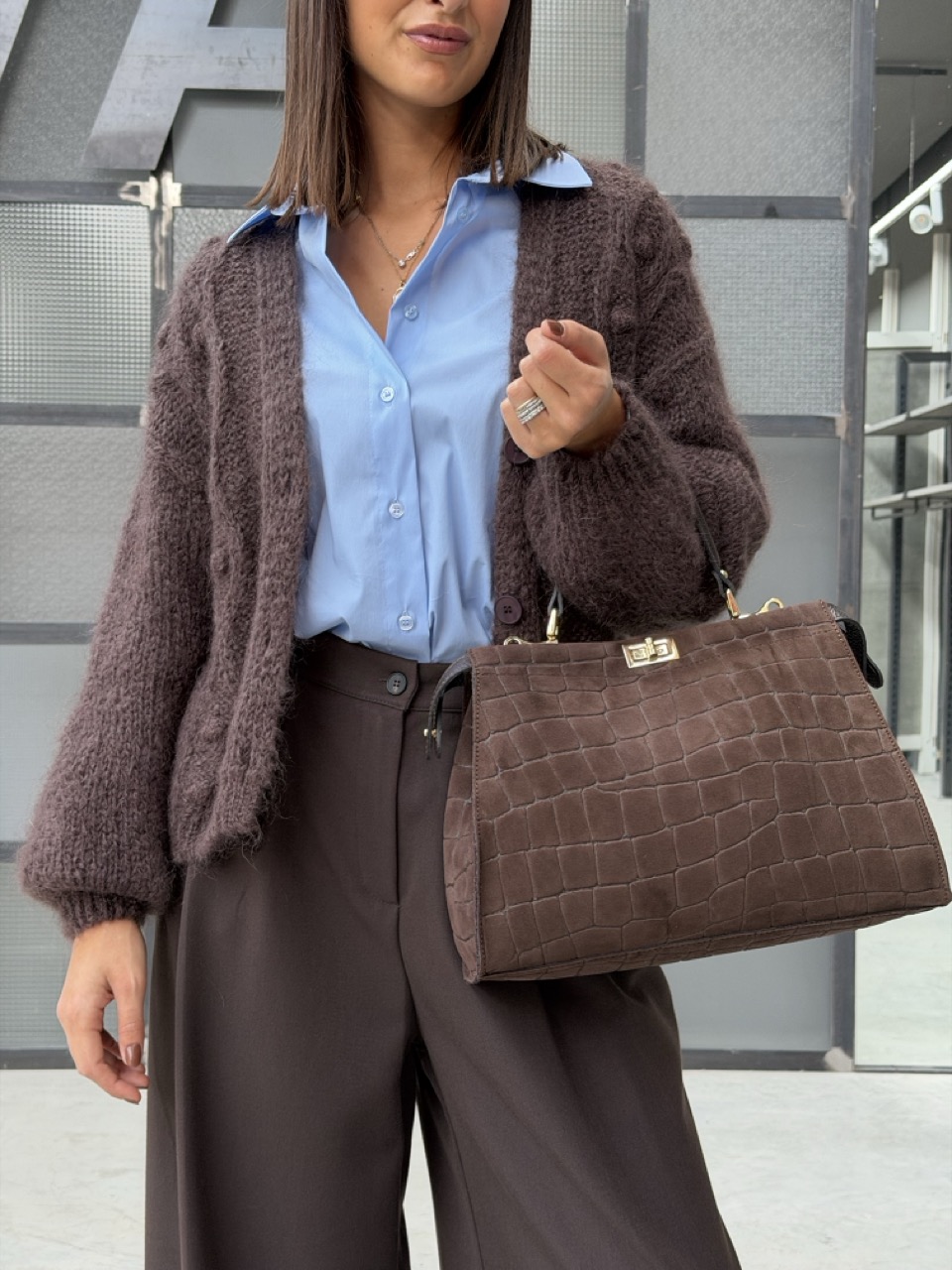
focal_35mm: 48
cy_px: 635
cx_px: 476
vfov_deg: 39.7
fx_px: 1760
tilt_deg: -1.8
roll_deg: -0.3
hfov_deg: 30.3
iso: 250
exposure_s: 1/60
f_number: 1.78
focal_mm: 6.76
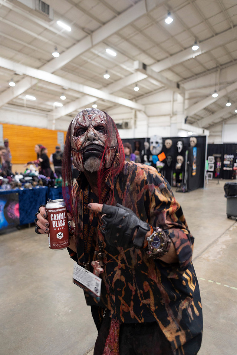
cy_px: 178
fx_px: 237
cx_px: 118
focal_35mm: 24
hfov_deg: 53.1
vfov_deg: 73.8
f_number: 2.8
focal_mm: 24
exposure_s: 1/60
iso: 1600
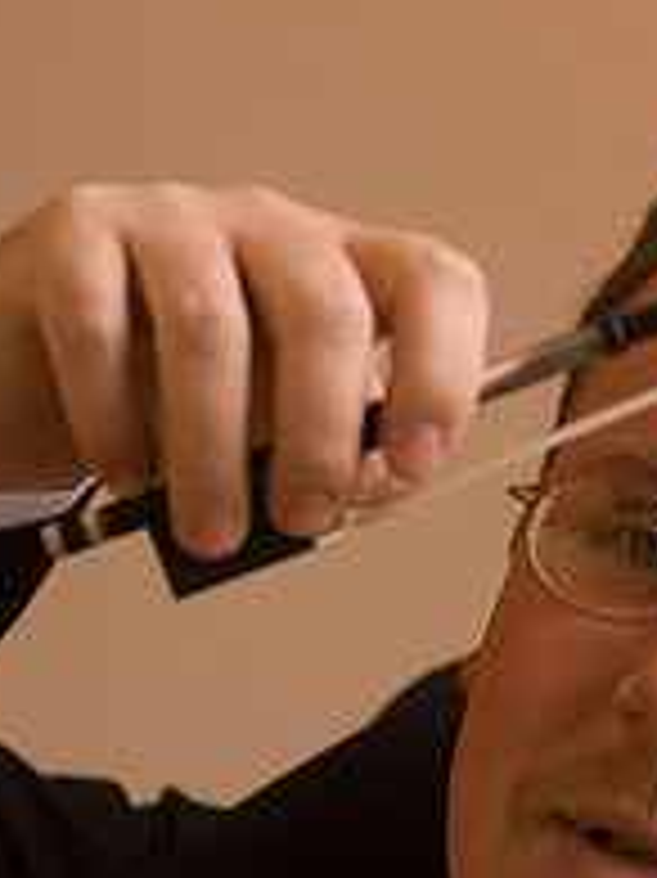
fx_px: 10542
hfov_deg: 3.6
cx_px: 533
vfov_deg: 4.8
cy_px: 464
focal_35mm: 416
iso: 320
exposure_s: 1/60
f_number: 2.8
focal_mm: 125
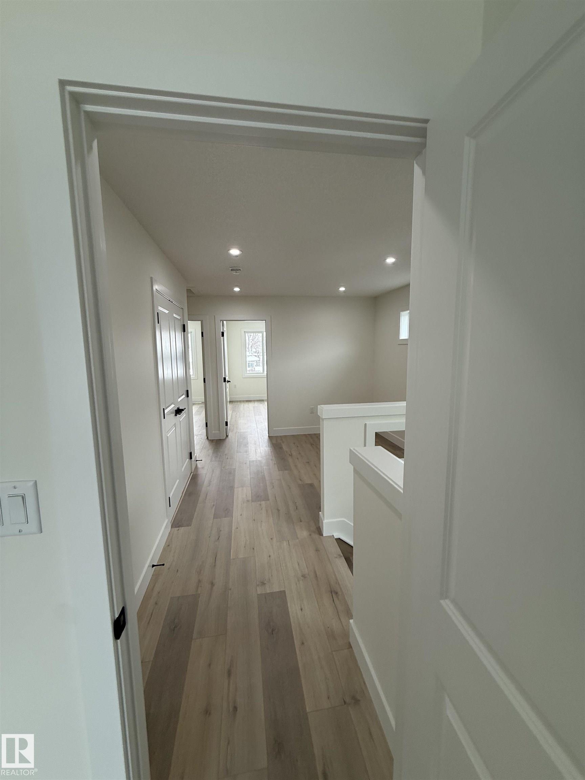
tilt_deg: -4.8
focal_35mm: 14
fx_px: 315
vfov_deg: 102.1
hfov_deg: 85.7
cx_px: 292
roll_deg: -1.5
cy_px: 390
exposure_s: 1/120
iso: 80
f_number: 2.2
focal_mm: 2.22
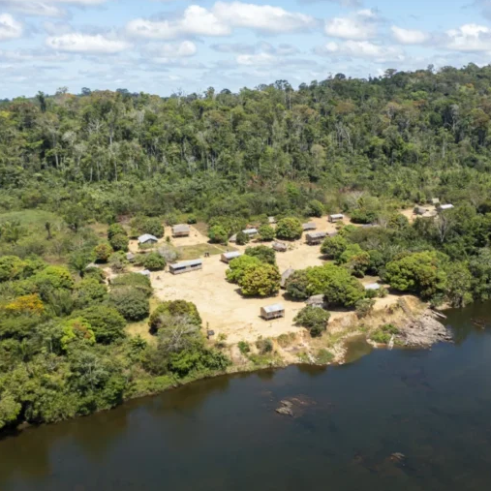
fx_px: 578
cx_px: 331
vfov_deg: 46.0
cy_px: 246
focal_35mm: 36
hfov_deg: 45.3
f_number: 3.2
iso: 100
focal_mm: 10.26
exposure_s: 1/160
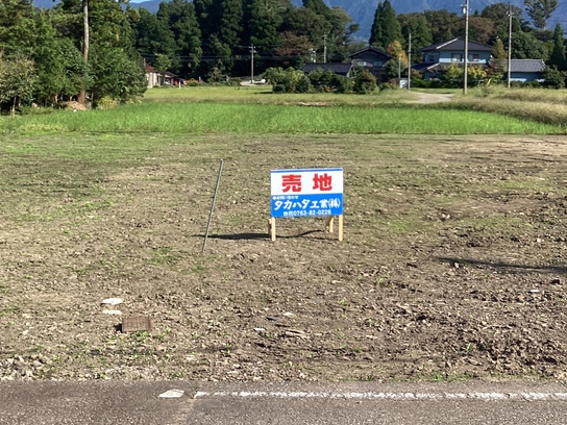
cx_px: 324
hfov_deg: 33.7
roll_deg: -1.0
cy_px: 120
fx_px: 934
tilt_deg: -2.3
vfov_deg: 25.4
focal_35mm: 57
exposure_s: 1/970
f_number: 2.4
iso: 25
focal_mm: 3.3
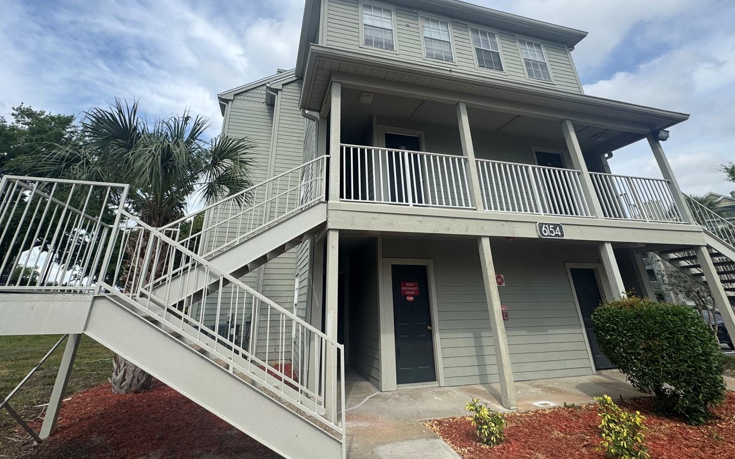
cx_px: 357
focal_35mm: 16
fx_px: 320
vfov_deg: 69.9
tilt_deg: +21.1
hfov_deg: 97.8
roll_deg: +0.2
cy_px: 168
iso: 40
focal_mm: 2.22
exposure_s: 1/1449
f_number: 2.2
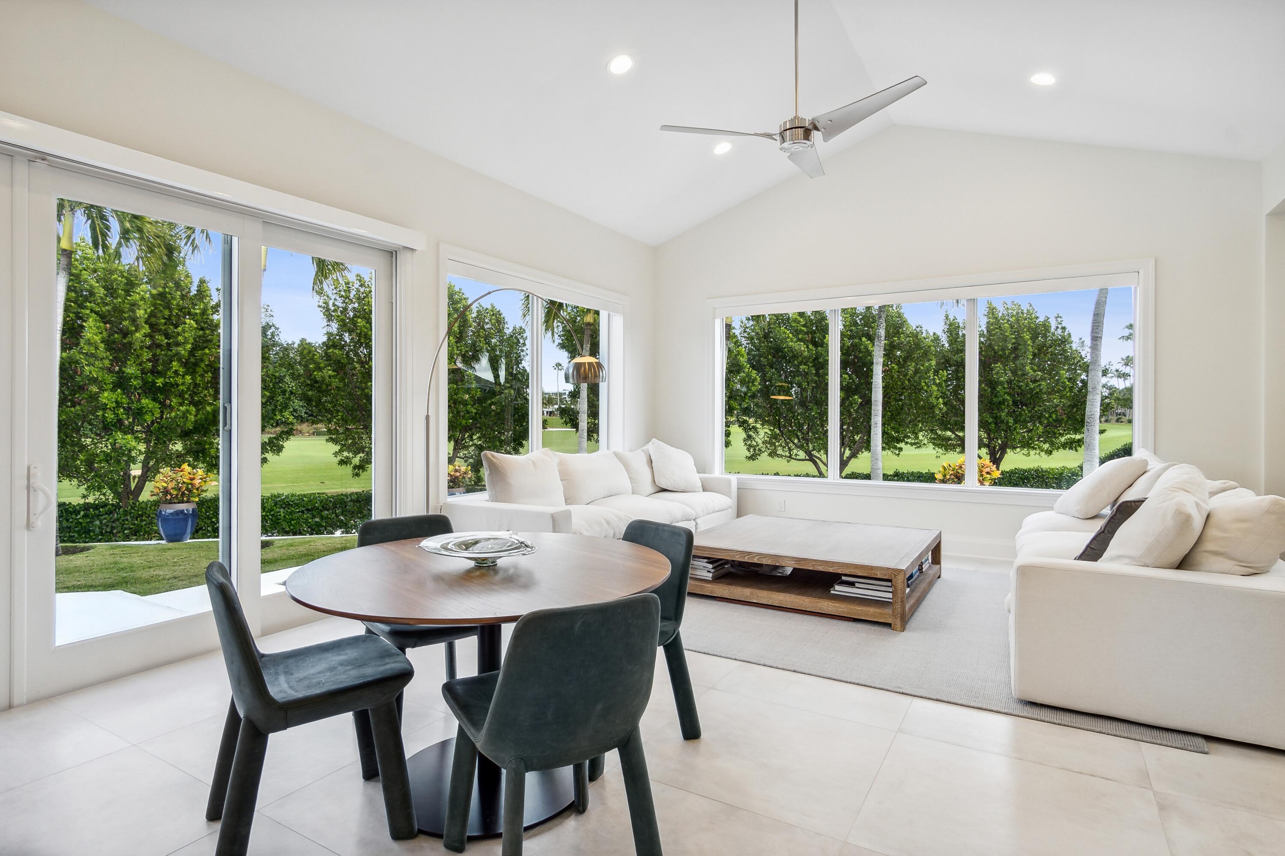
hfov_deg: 90.0
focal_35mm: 18
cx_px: 642
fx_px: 642
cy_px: 428
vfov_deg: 67.4
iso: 200
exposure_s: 1/4
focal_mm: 12
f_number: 9
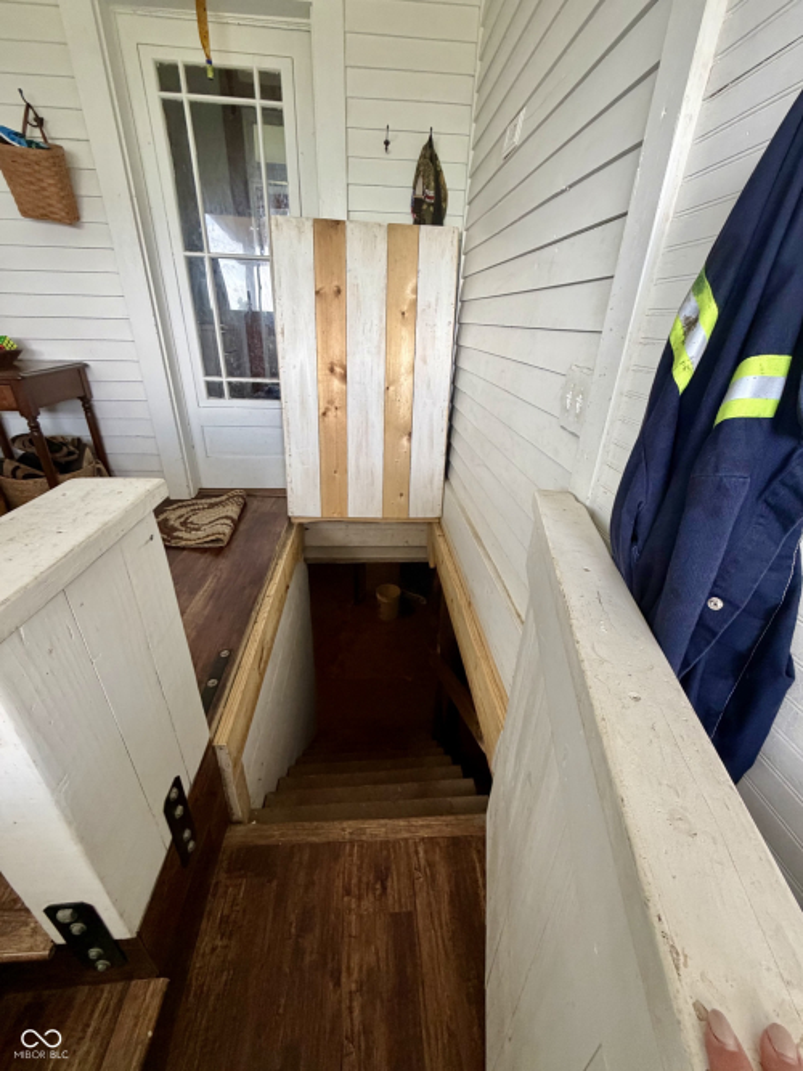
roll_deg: -2.9
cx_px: 402
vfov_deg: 102.1
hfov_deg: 85.7
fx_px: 433
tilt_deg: -26.3
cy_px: 536
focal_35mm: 14
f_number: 2.2
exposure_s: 1/121
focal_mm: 2.22
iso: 320
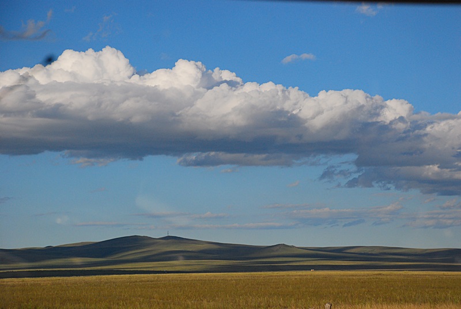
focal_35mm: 112
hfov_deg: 18.2
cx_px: 230
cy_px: 154
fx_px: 1443
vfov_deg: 12.2
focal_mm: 75
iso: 400
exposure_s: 1/2500
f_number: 6.3
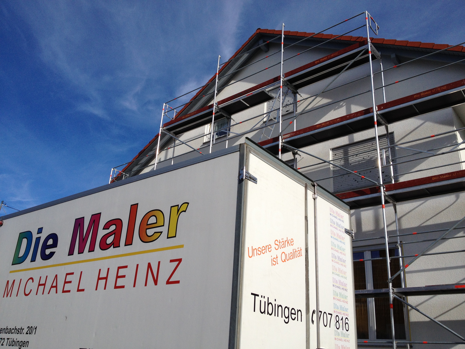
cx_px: 232
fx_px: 470
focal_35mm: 35
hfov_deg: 52.6
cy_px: 174
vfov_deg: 40.7
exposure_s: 1/2907
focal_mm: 4.28
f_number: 2.4
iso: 50
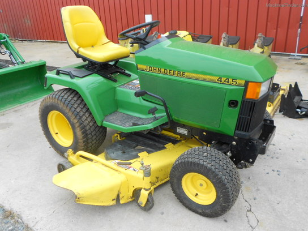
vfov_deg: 48.2
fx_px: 258
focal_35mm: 29
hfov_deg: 61.7
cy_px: 116
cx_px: 154
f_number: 3.4
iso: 80
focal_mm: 5.1
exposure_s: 1/200
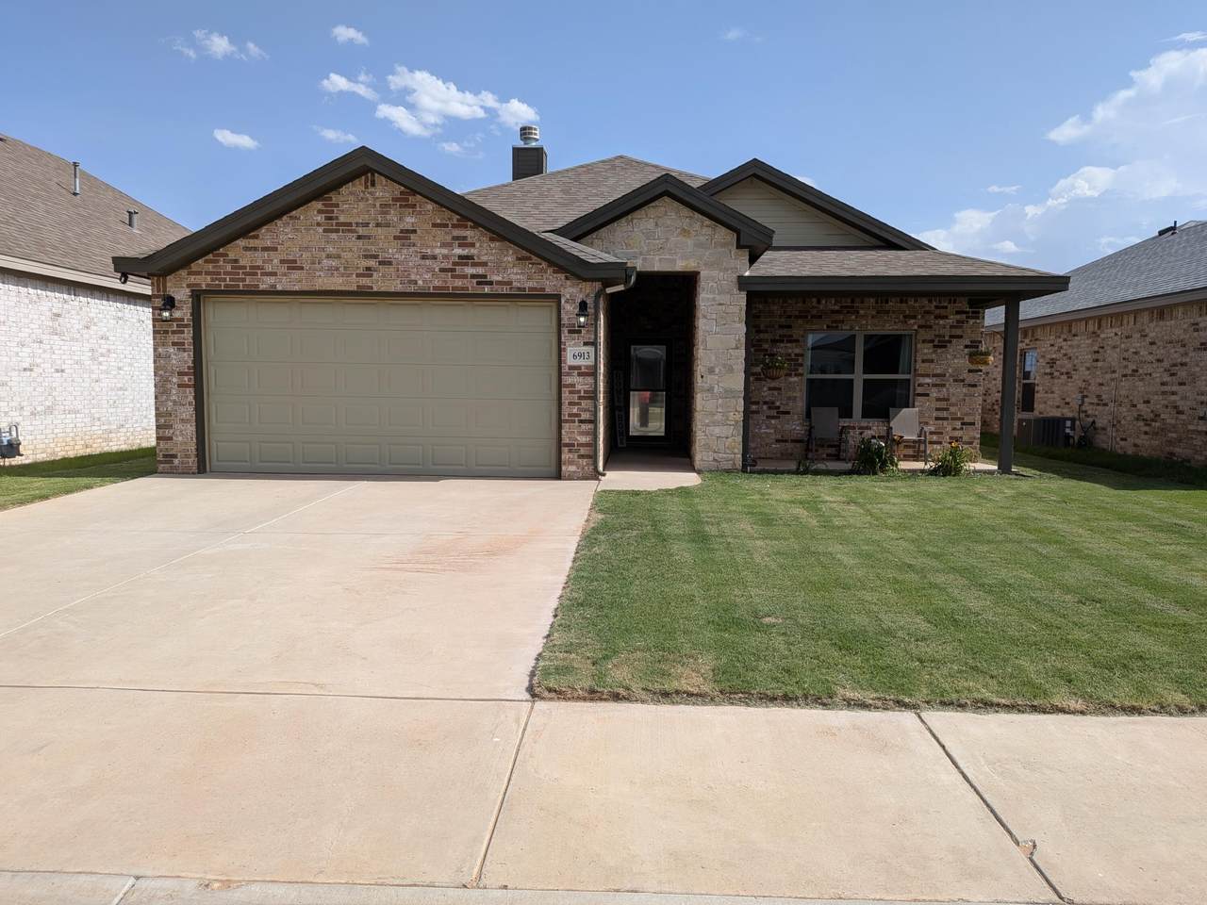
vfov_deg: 56.8
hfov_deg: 71.6
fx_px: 837
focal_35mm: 24
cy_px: 452
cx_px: 604
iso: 32
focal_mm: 4.53
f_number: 1.7
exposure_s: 1/1802
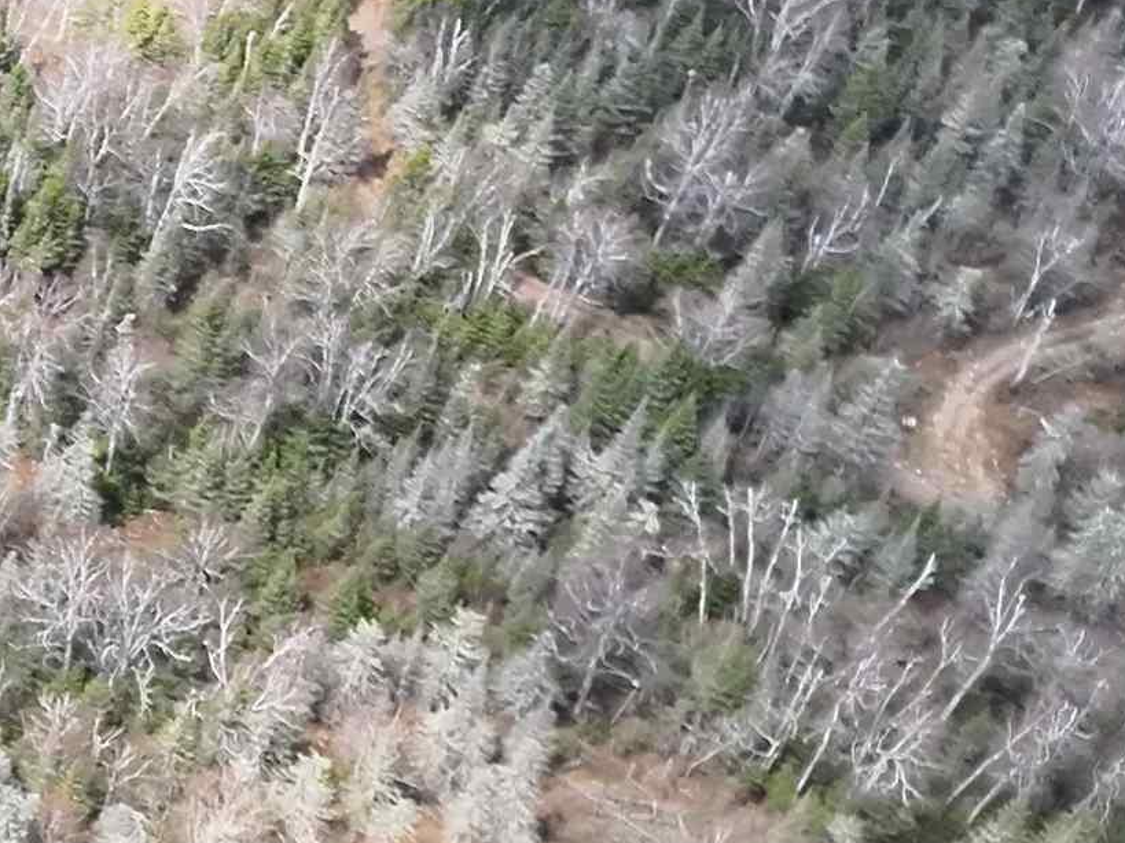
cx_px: -946
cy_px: -14
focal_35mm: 90
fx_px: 2925
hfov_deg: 17.4
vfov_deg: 16.1
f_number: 1.7
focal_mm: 6.72
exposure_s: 1/1600
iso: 180
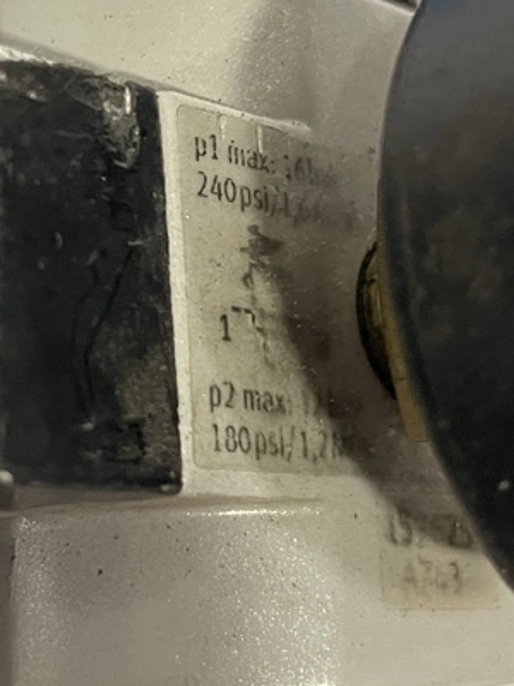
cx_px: 257
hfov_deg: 53.1
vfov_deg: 67.3
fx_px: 515
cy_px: 343
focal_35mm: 26
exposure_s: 1/60
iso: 400
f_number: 1.6
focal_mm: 4.2
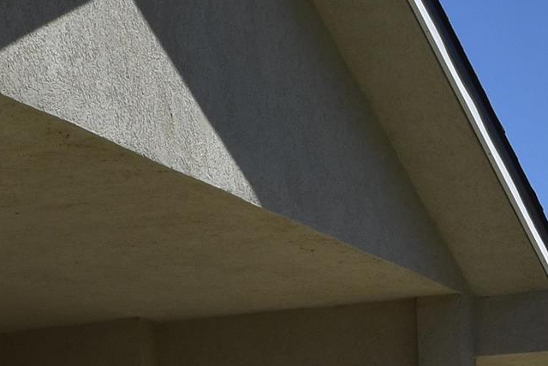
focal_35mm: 144
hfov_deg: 14.2
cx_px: 146
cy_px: 597
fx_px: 2192
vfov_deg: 9.2
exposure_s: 1/500
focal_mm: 20
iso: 280
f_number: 11
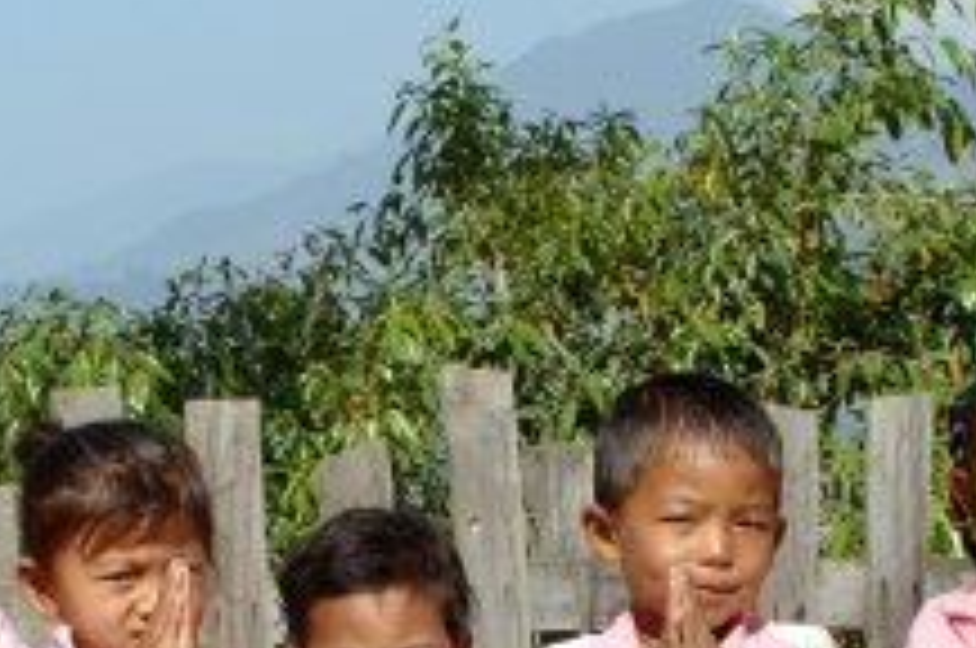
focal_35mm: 198
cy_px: 846
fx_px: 5360
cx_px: 418
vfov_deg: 6.9
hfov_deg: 10.4
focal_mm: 28
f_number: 6.3
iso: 100
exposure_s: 1/350
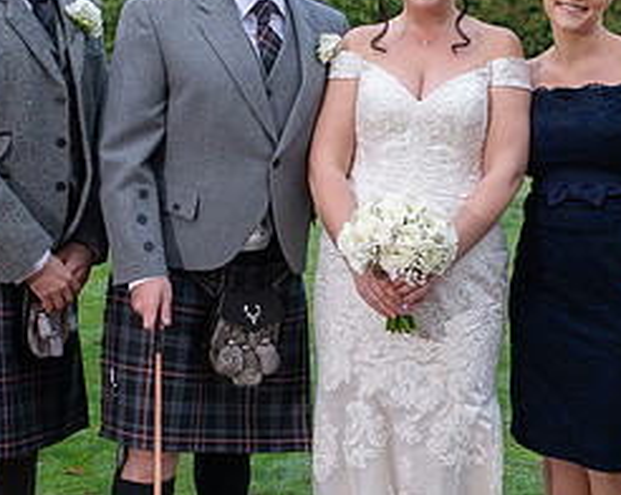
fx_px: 1853
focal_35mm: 101
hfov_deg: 19.0
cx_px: 396
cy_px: 285
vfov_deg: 15.2
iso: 125
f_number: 2.8
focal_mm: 35
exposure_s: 1/250
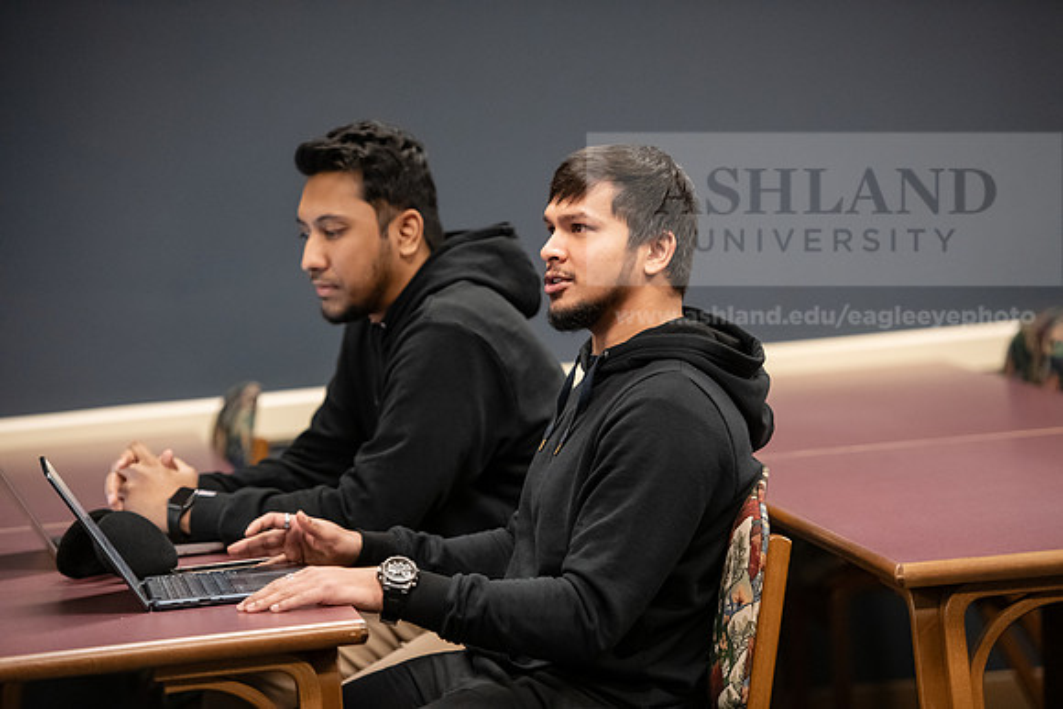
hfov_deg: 13.7
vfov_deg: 9.2
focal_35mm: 150
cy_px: 354
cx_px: 532
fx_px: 4430
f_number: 2.8
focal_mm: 150
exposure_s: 1/200
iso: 3200
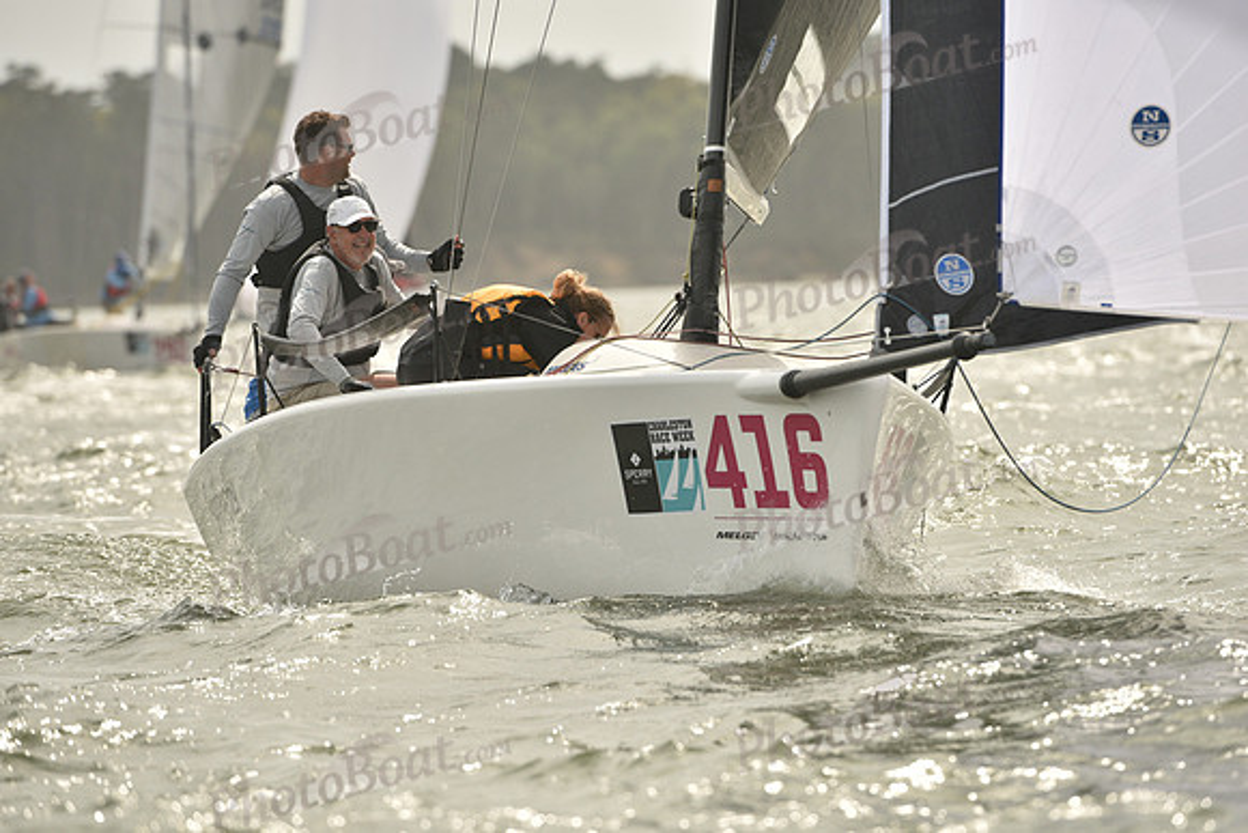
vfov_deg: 4.6
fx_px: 10402
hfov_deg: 6.9
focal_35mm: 300
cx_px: 624
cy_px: 416
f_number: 6.3
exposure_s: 1/1600
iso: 320
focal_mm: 300
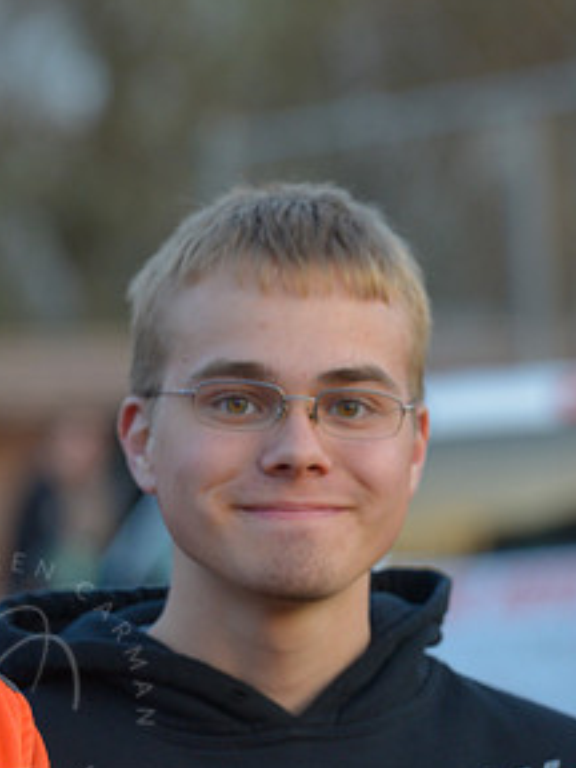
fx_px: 7521
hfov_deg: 4.4
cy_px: 465
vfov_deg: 5.8
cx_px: -8
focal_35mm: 339
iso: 800
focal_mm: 175
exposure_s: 1/250
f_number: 5
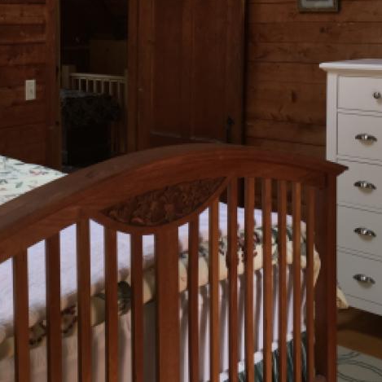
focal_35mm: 56
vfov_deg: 30.0
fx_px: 699
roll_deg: -0.6
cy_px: 86
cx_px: 98
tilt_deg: -5.8
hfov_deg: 30.1
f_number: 2.2
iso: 32
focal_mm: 4.15
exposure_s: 1/33
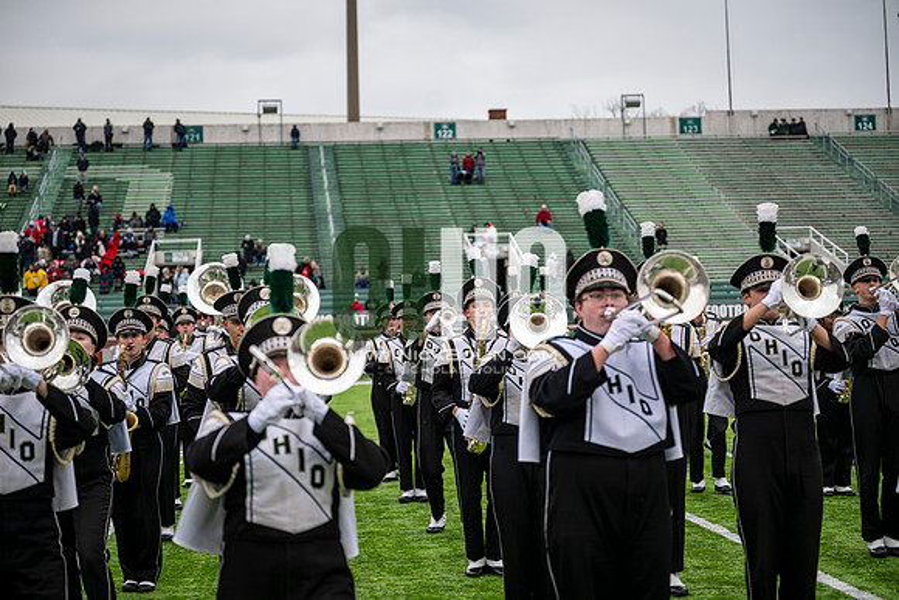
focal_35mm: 70
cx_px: 450
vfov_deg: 19.5
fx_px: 1748
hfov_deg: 28.8
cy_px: 300
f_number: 2.8
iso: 100
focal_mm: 70
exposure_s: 1/500
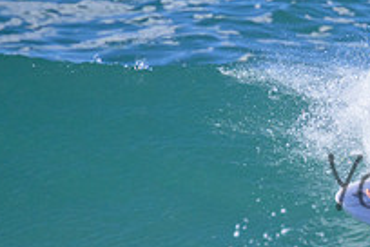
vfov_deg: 0.6
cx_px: 515
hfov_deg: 0.9
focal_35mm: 2279
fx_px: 23421
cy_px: 166
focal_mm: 800
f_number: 11
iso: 1800
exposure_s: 1/2000
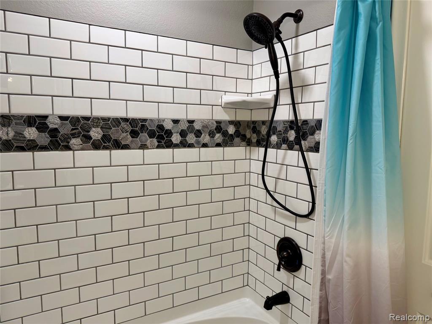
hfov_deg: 71.6
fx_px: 300
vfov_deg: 56.8
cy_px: 162
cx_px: 216
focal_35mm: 24
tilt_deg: -6.4
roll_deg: -0.7
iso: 125
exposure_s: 1/120
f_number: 1.78
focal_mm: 6.76
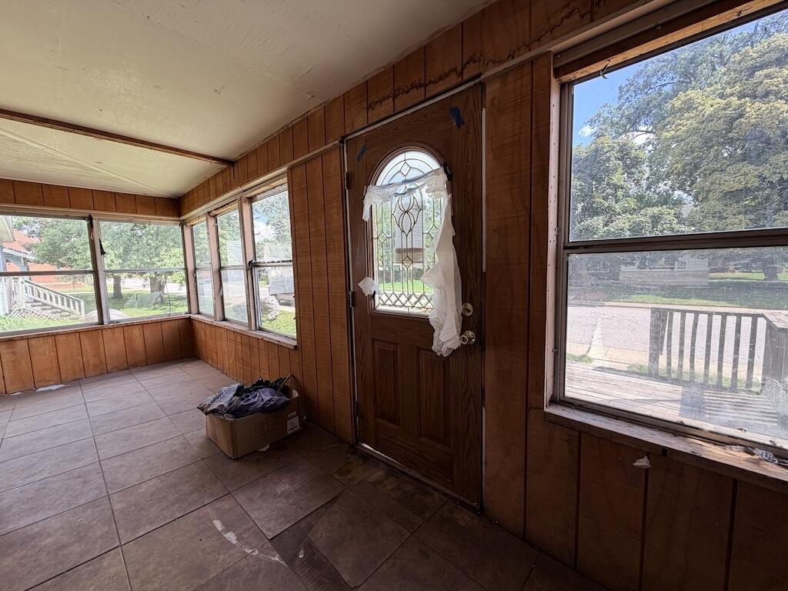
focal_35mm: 14
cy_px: 296
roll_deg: +1.7
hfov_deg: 102.1
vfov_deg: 85.7
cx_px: 394
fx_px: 319
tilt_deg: -5.6
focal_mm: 2.22
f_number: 2.2
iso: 40
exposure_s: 1/159
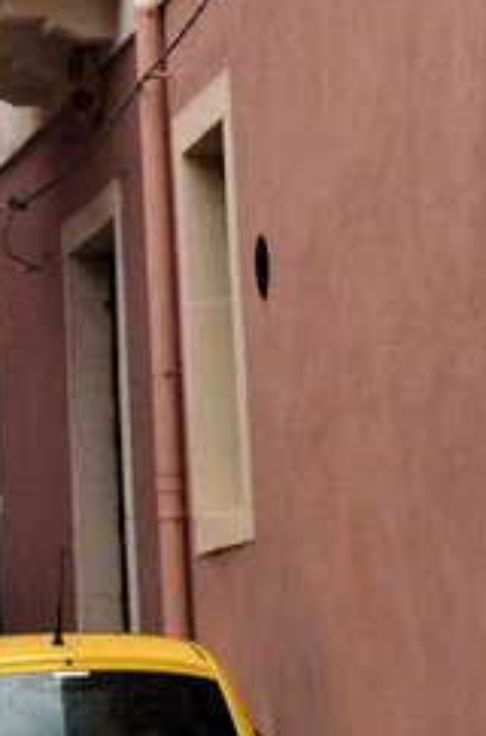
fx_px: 3537
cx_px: -155
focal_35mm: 174
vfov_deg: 11.8
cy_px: 82
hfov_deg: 7.8
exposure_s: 1/100
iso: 5000
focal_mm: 35
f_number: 9
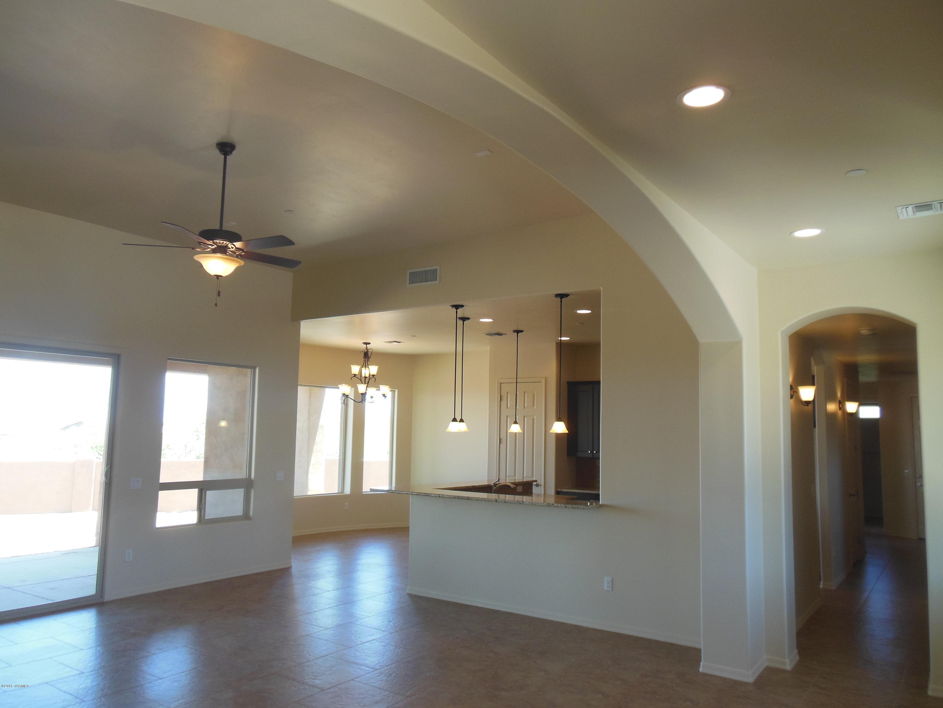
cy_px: 354
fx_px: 681
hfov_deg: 69.4
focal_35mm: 25
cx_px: 472
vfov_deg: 54.9
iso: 125
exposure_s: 1/60
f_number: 3.2
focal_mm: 4.5
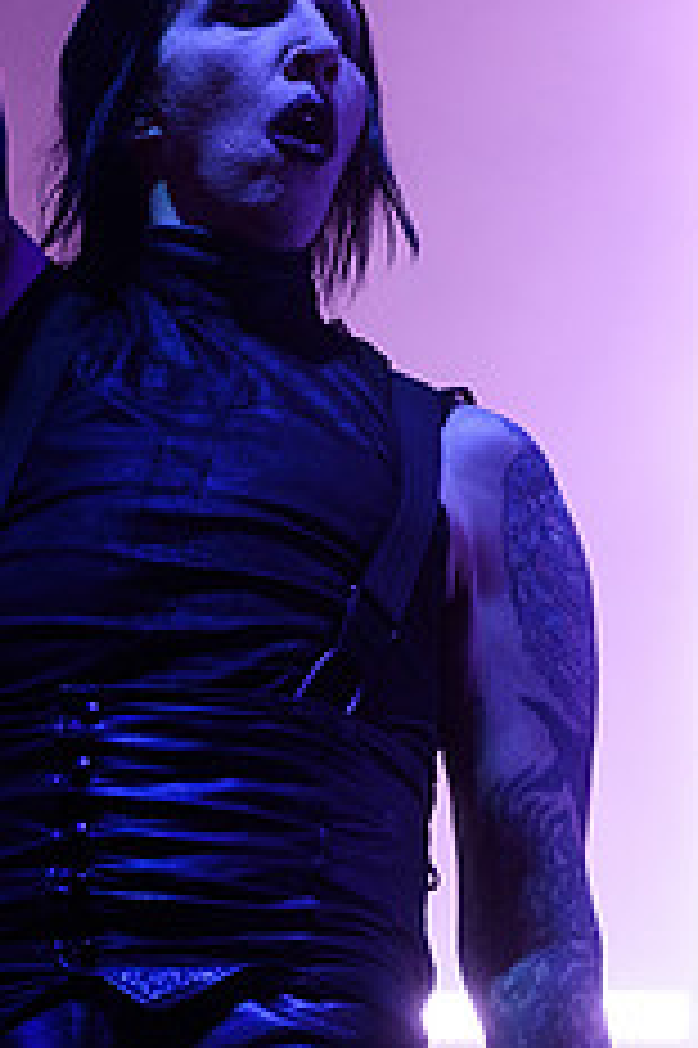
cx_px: 201
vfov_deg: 10.1
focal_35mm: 203
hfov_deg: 6.8
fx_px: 5912
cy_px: 288
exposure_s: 1/800
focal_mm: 70
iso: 1250
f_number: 4
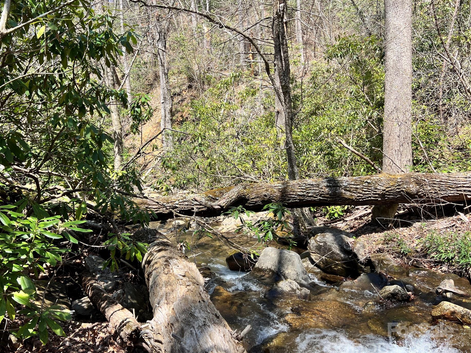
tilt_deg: -5.7
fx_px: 395
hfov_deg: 61.5
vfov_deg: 48.2
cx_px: 210
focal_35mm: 29
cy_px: 174
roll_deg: +3.2
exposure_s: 1/1112
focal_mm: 5.7
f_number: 1.5
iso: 50
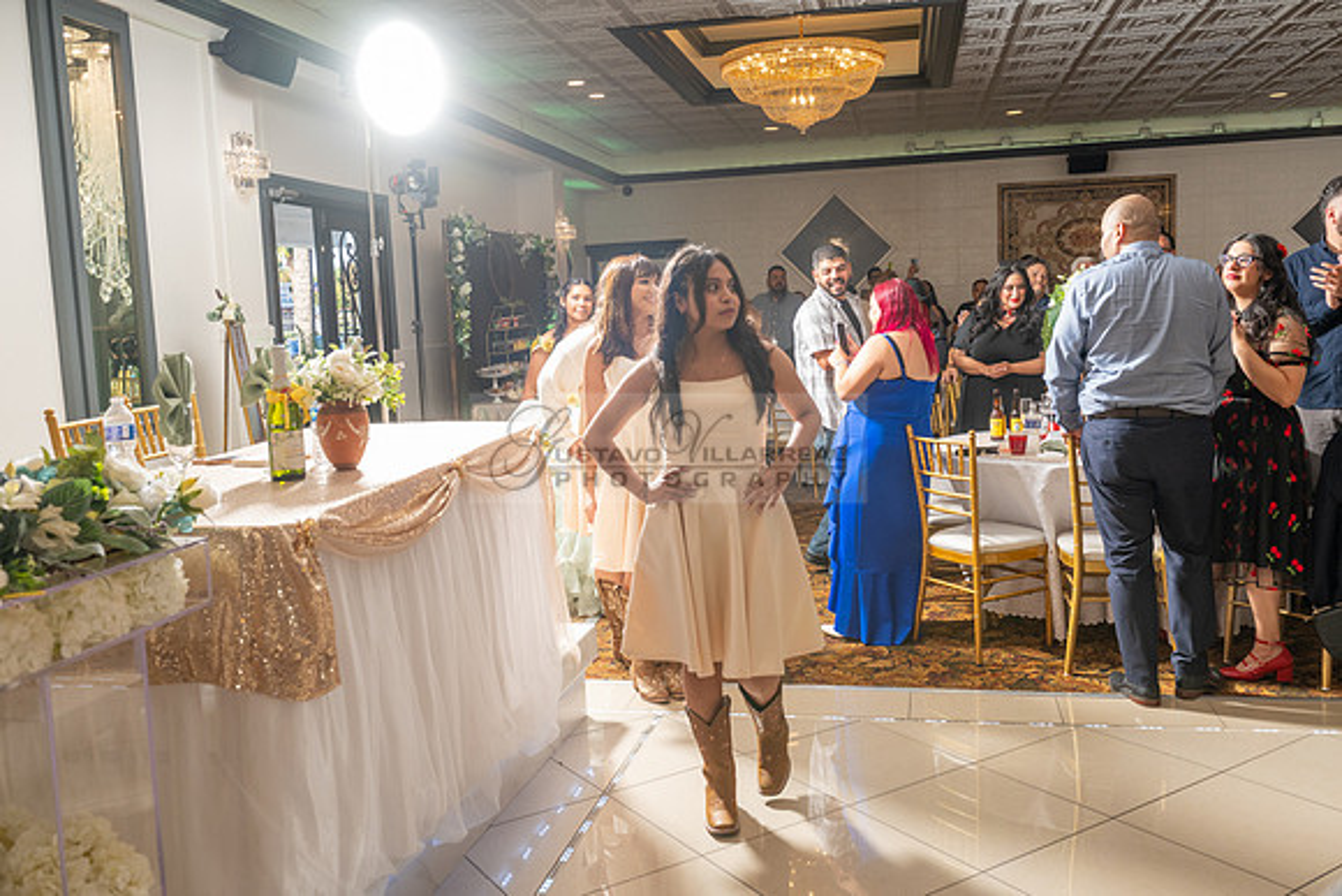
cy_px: 448
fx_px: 1193
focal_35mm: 32
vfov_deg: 41.1
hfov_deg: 58.7
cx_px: 671
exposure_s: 1/200
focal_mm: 32
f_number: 6.3
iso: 500
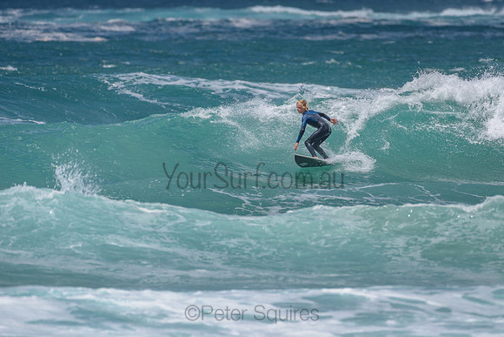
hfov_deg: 3.2
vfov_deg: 2.2
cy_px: 122
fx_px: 8936
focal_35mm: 638
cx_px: 322
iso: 64
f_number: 5.6
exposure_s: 1/2000
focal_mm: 500
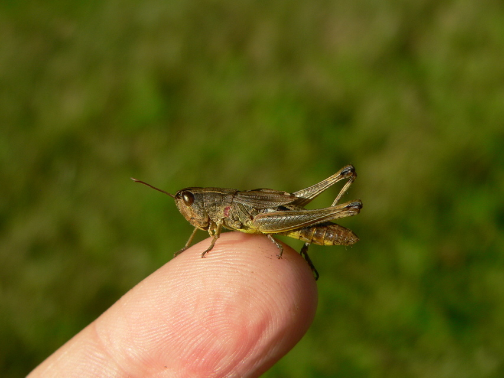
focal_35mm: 75
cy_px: 189
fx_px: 1092
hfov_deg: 26.0
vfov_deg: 19.6
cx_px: 252
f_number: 4
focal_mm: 12.4
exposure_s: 1/800
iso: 80
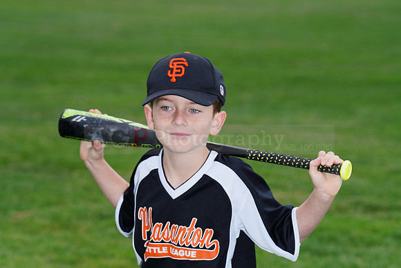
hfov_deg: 10.5
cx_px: 200
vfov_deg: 7.0
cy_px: 134
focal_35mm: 195
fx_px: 2172
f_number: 8
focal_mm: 195
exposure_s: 1/200
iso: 200
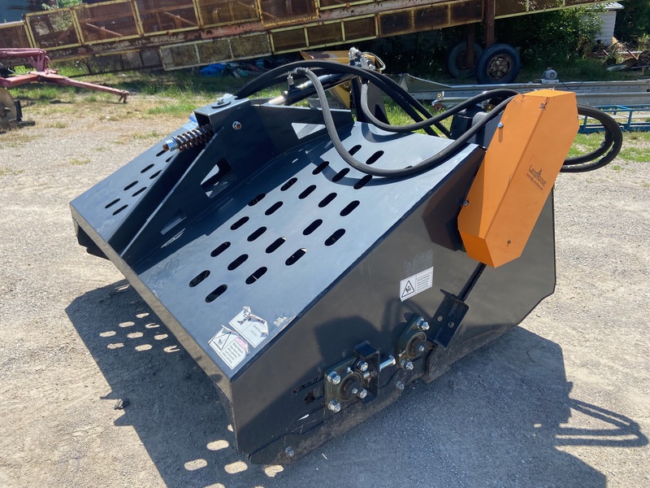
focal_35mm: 26
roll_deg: +0.1
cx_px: 325
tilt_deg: -22.3
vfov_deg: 53.1
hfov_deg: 67.3
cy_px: 244
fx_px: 488
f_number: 1.8
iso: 32
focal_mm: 4.25
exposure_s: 1/1429
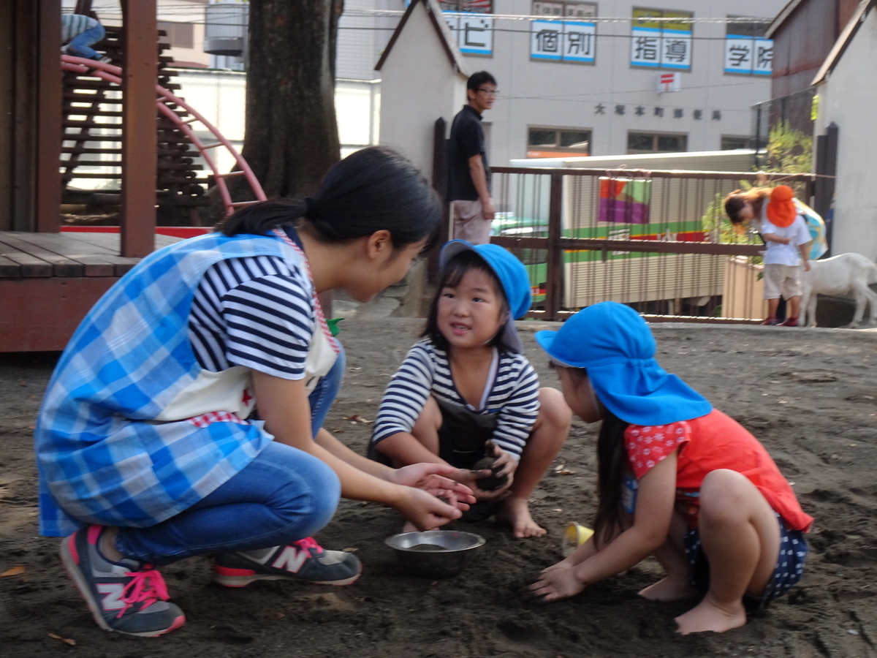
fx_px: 1368
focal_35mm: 54
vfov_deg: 27.0
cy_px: 329
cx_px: 438
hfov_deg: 35.5
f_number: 4.5
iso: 160
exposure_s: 1/250
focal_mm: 9.18
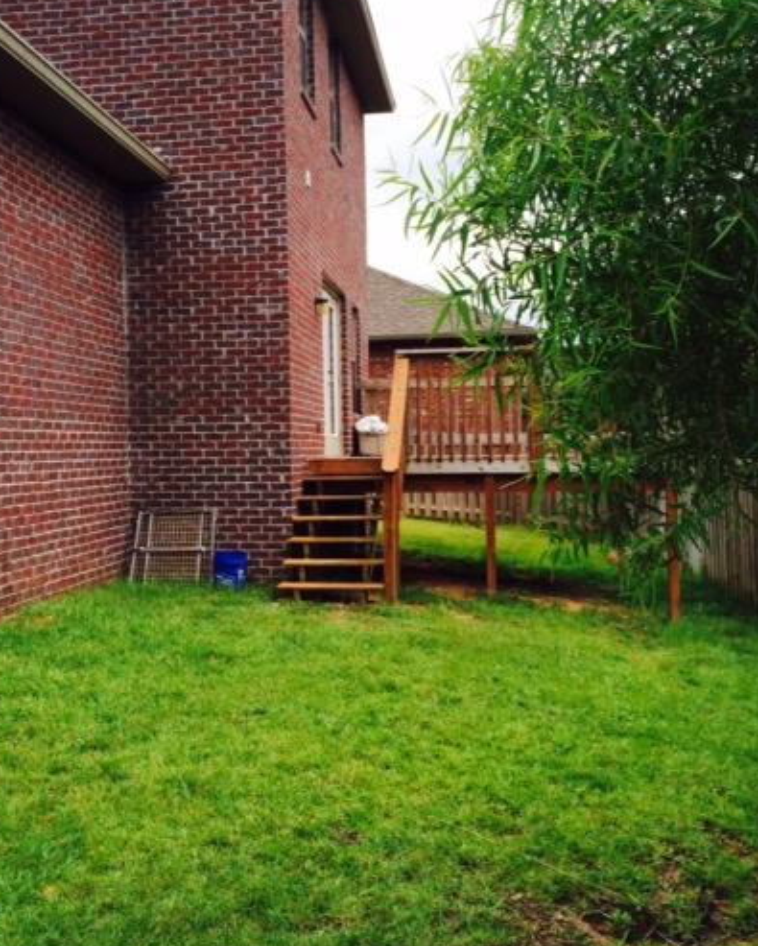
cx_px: 340
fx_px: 1065
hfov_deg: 39.1
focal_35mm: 38
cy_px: 447
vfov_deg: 47.9
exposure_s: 1/1208
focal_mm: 4.12
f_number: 2.2
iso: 32
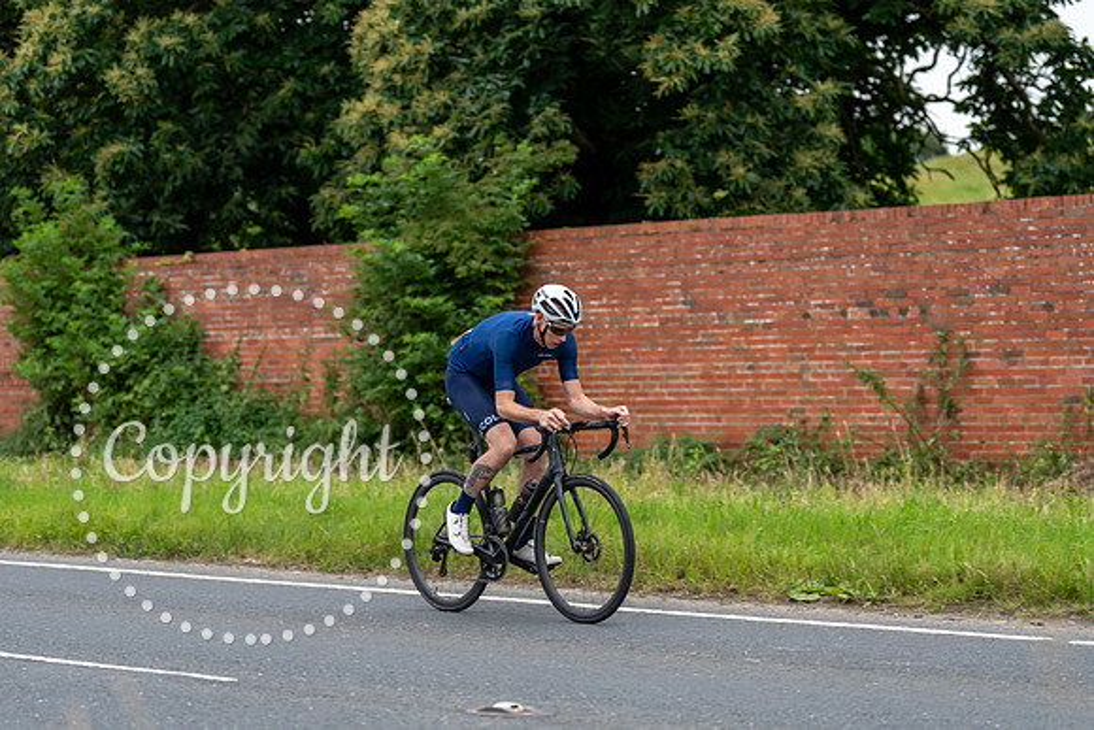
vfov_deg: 13.8
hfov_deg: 20.6
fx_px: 3009
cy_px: 365
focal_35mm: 99
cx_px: 547
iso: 800
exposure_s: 1/800
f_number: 2.8
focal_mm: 99
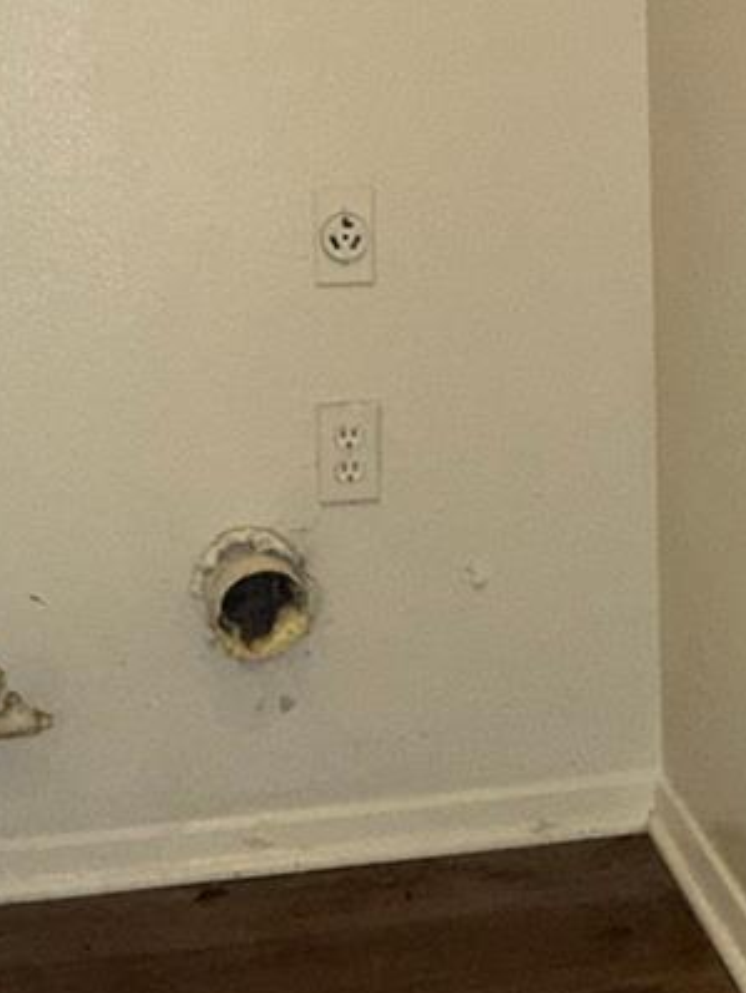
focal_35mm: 54
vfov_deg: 33.4
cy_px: 72
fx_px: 1550
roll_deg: +1.1
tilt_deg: -0.7
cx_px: 409
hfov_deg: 27.0
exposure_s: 1/60
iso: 100
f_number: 2.2
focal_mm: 2.22
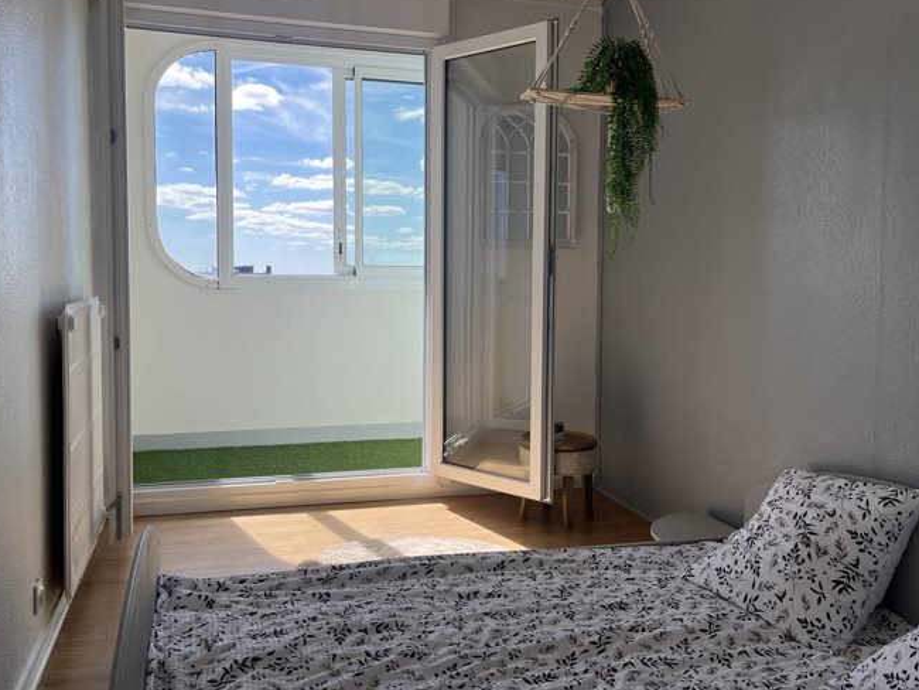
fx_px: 850
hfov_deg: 56.8
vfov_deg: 44.2
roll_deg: +0.3
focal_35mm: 32
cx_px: 479
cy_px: 324
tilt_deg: -3.6
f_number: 1.6
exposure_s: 1/1199
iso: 50
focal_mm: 5.1
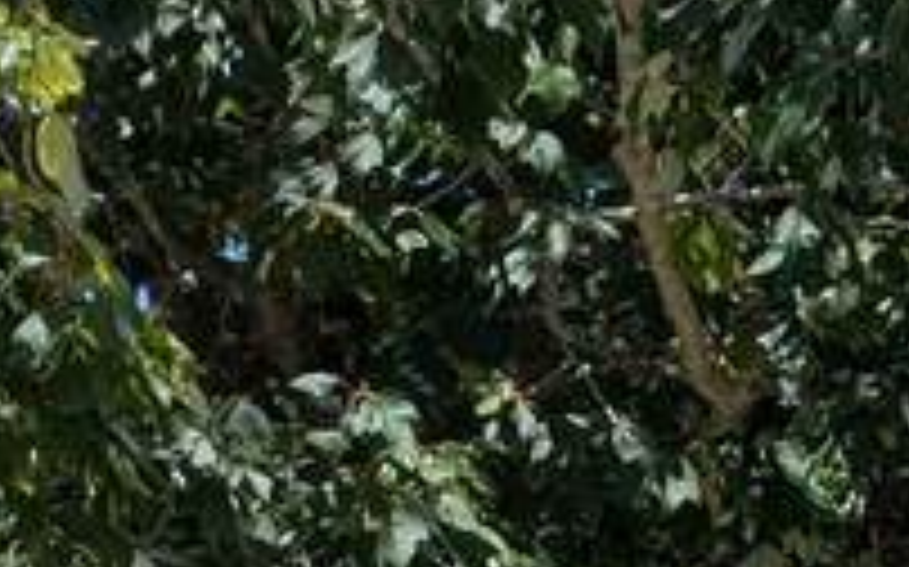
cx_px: 1600
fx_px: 3986
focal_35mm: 161
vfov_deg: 7.5
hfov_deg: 12.0
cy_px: 1485
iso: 42
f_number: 1.85
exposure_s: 1/3774
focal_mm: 6.81
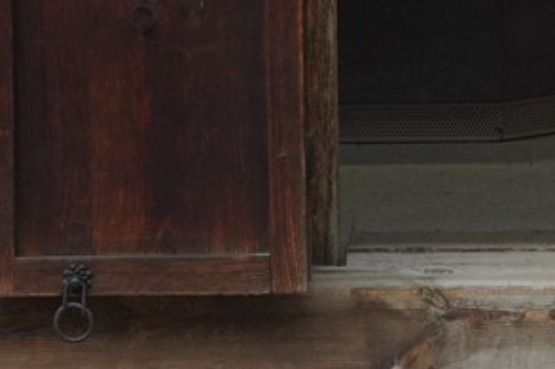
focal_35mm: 239
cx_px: 409
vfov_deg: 5.5
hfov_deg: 8.6
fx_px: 3682
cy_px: -539
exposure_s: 1/125
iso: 800
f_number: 8
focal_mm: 35
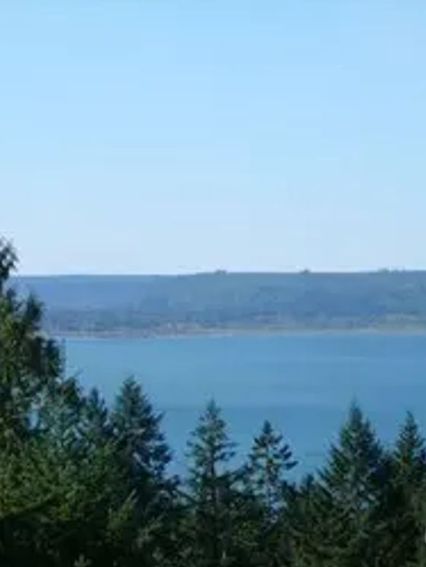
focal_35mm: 153
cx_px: 201
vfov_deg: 12.9
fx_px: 2510
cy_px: 282
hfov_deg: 9.7
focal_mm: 16.6
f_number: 3.9
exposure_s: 1/800
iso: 80
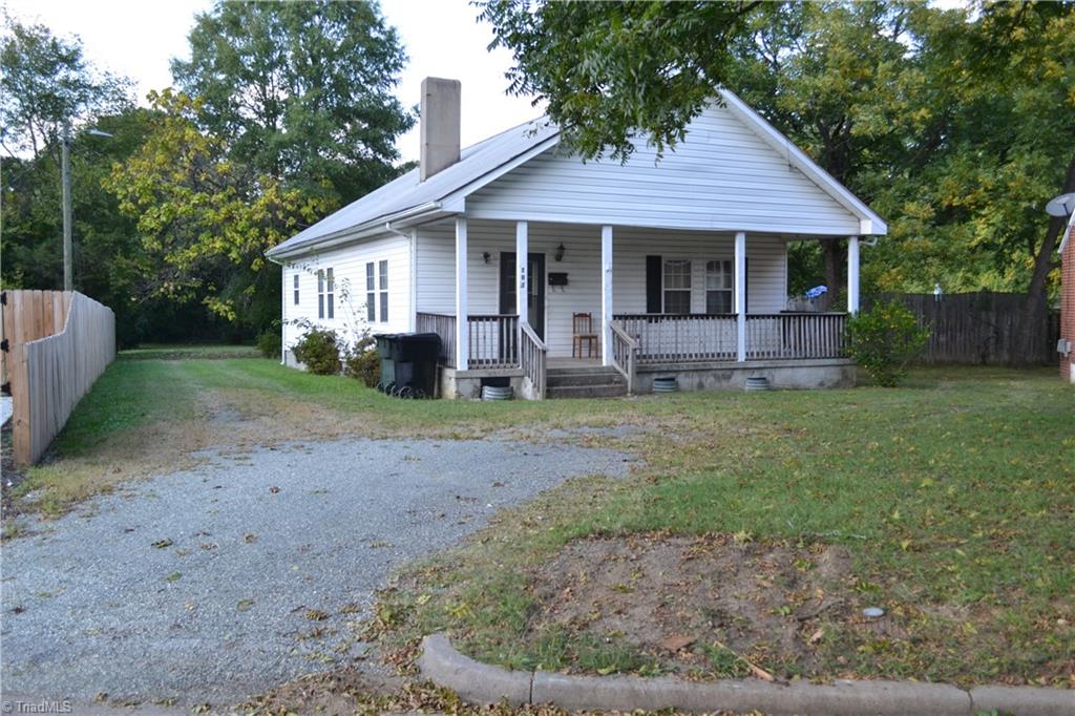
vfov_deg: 39.9
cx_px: 538
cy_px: 358
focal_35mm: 33
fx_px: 985
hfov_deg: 57.2
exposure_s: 1/125
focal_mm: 22
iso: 160
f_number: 5.6
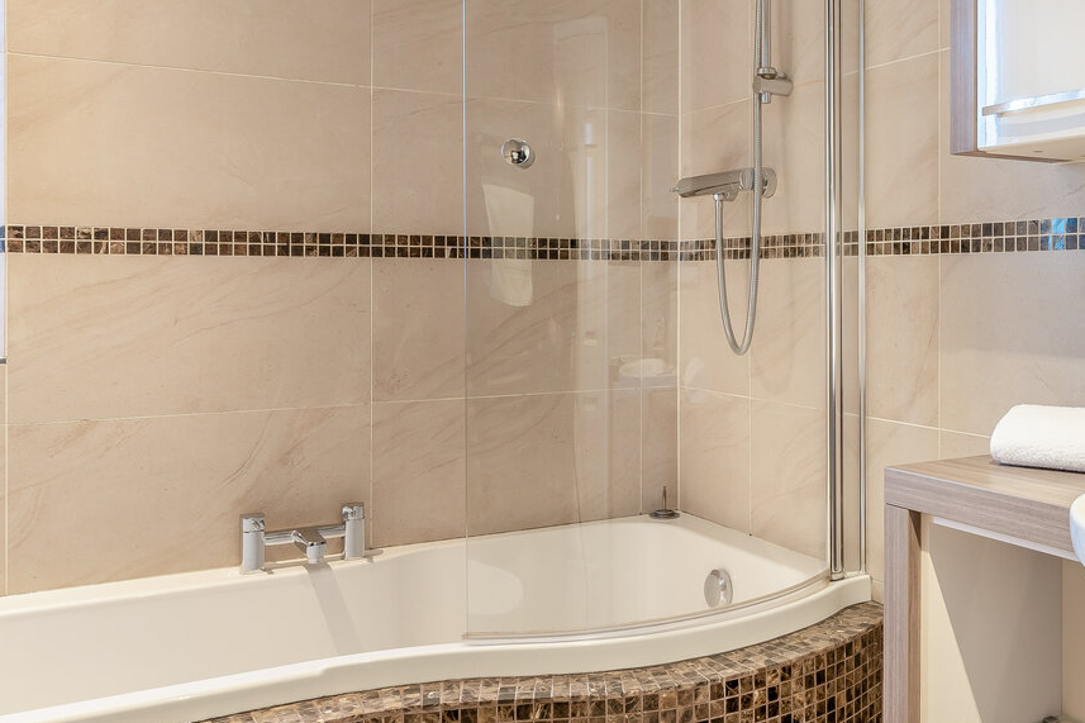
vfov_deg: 37.6
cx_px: 795
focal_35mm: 35
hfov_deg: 52.4
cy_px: 279
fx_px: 1055
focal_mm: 15
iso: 100
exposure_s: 1/4
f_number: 8
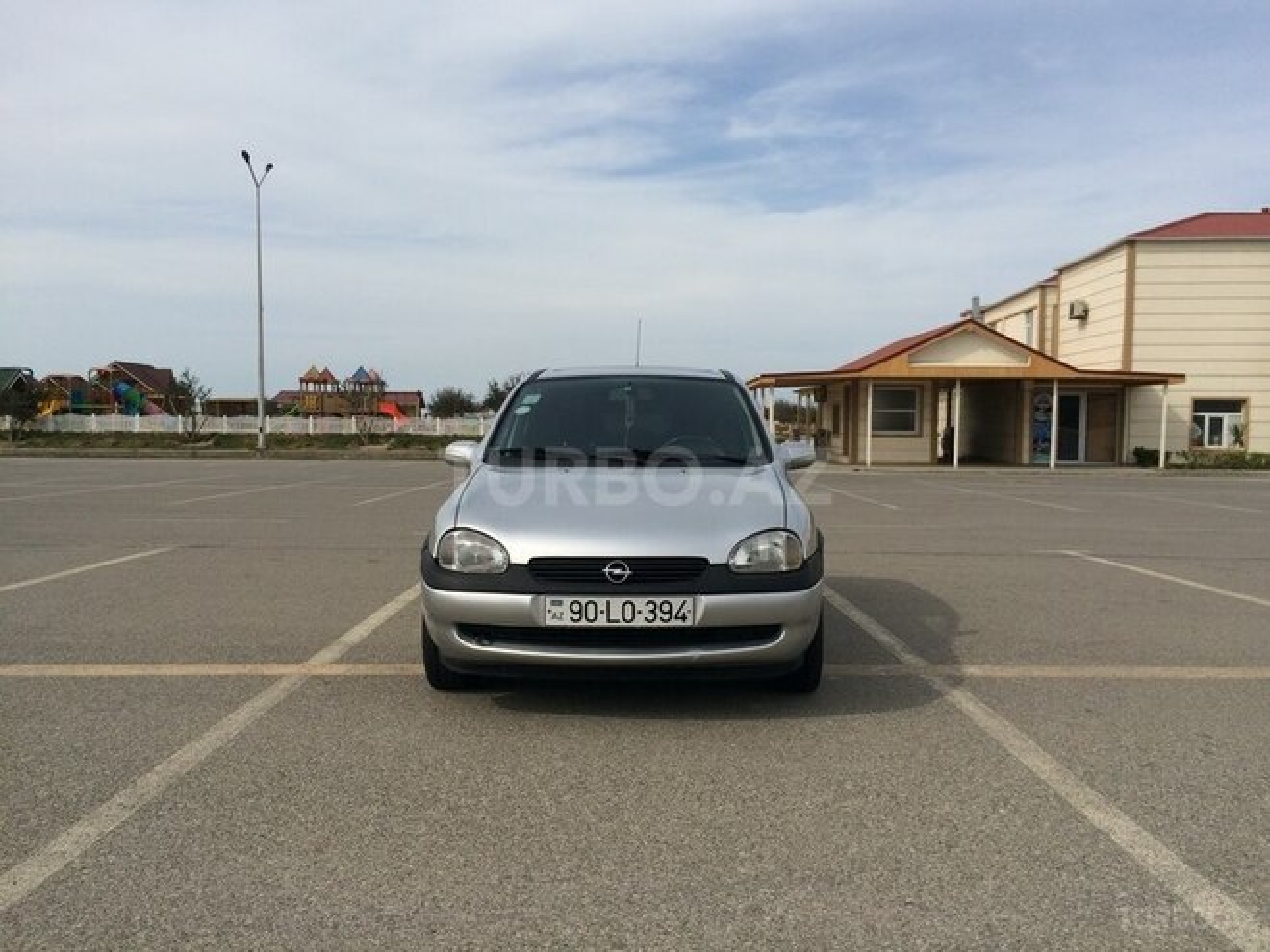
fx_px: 1064
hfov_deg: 61.7
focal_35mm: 29
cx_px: 635
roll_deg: +0.5
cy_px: 476
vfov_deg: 48.2
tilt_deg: -2.7
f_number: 2.2
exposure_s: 1/2740
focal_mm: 4.15
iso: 32
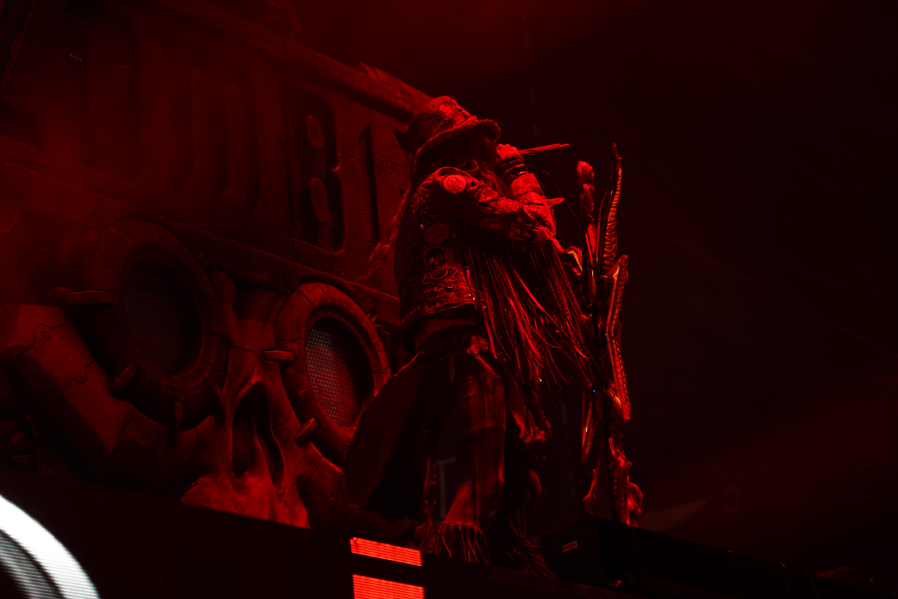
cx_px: 449
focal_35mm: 104
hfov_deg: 19.6
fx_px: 2594
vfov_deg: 13.2
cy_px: 300
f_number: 4
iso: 1000
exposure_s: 1/125
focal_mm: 104
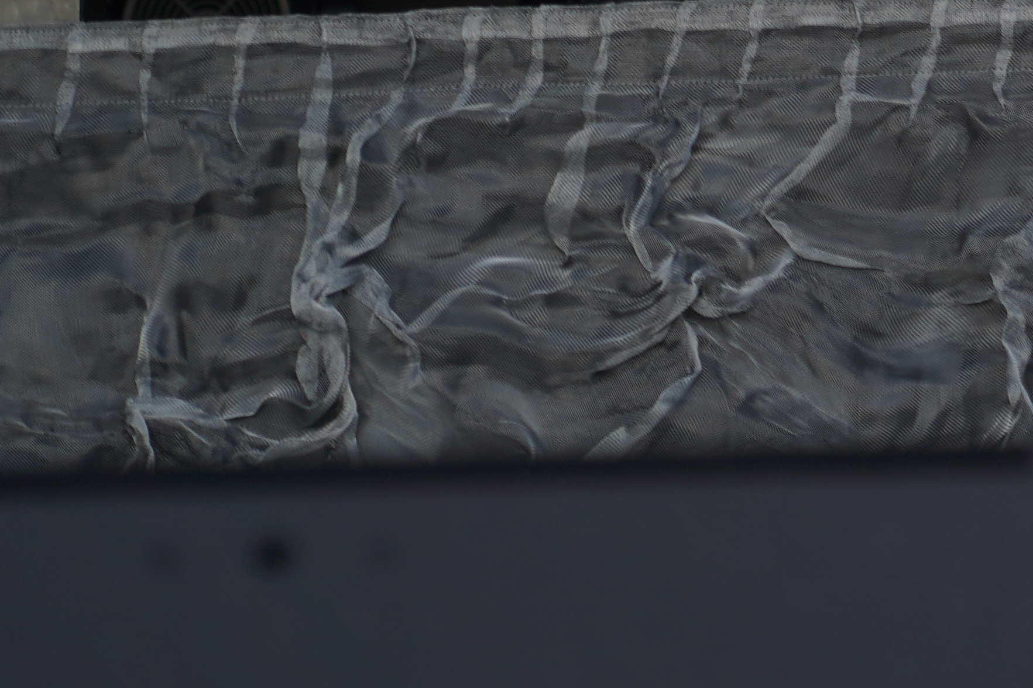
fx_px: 10241
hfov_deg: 5.7
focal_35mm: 357
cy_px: -380
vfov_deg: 3.8
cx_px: 1433
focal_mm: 105
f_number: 4
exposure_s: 1/125
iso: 160
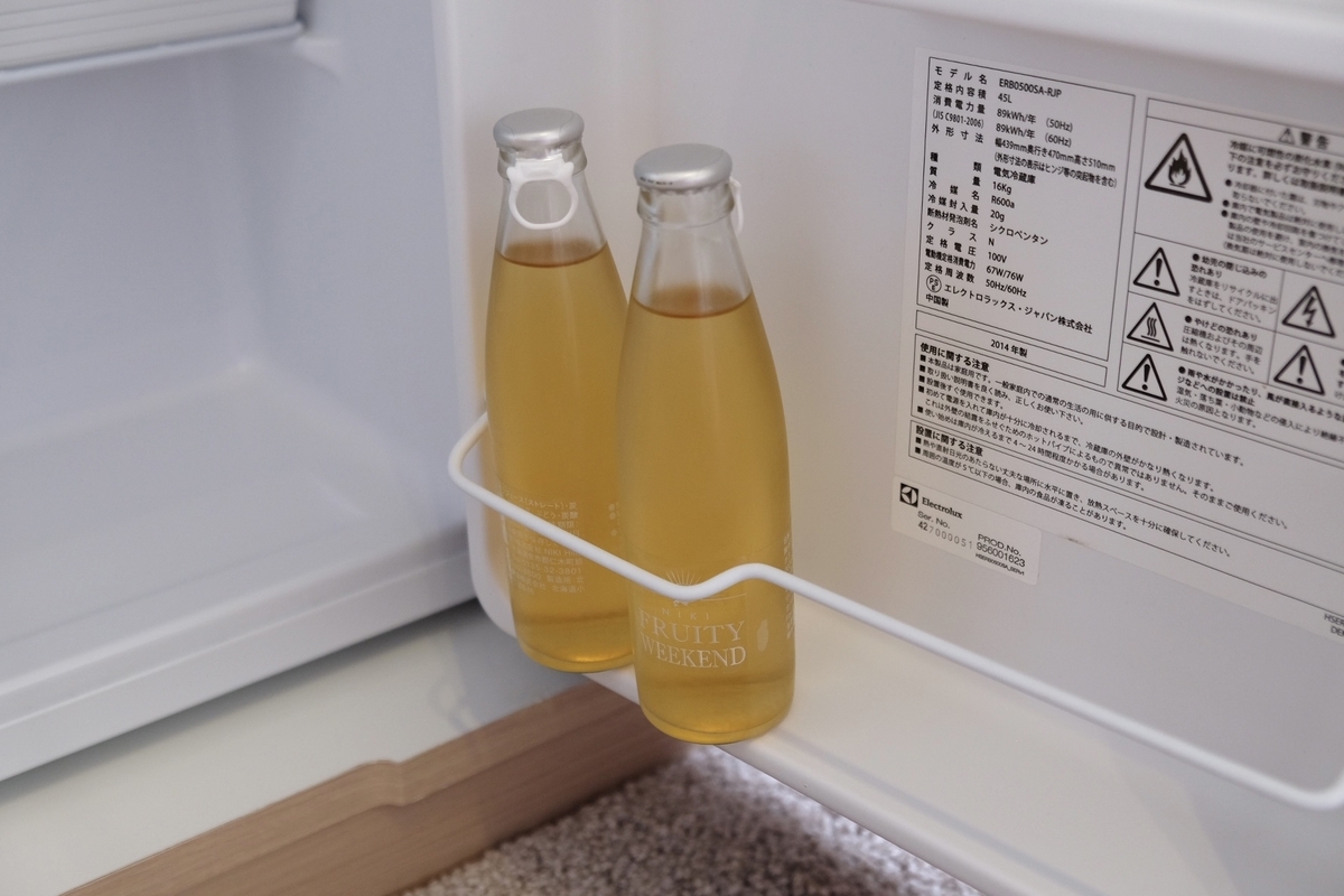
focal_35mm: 43
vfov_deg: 31.2
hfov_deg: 45.4
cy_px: 448
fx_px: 1605
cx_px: 672
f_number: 3.2
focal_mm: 28.9
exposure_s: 1/60
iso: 500
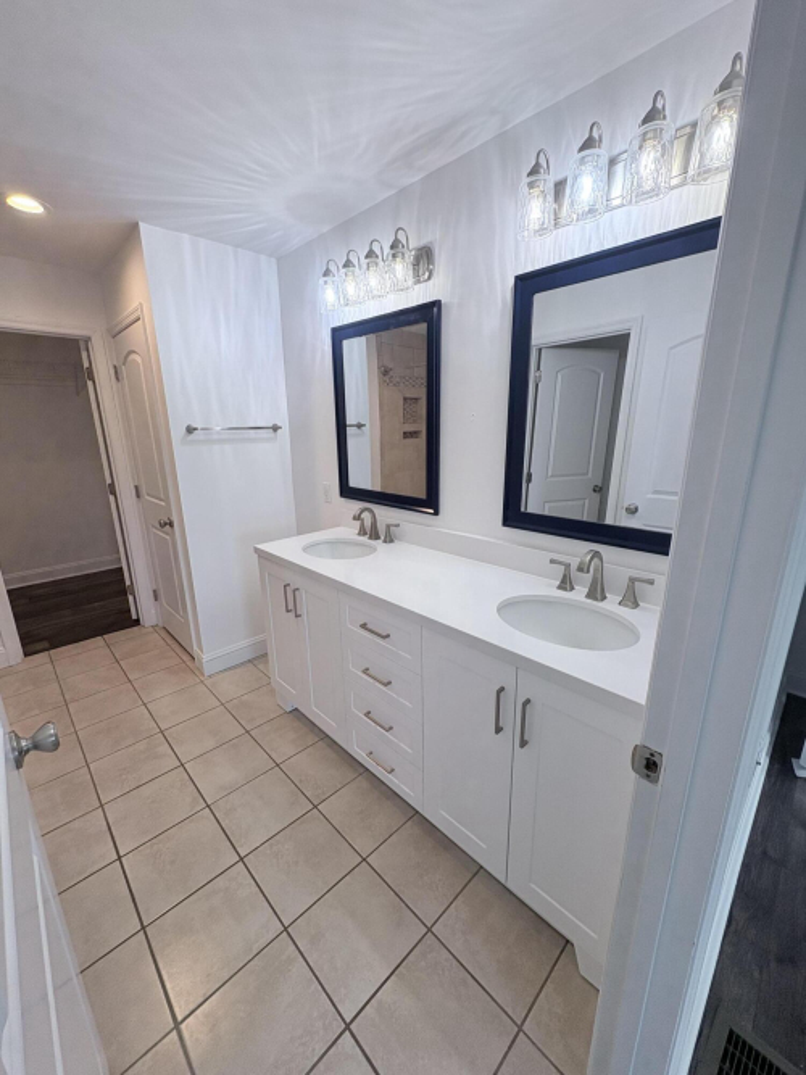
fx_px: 435
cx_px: 403
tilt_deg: -14.4
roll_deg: +1.4
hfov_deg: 85.7
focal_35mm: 14
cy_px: 538
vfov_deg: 102.1
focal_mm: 2.22
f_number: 2.2
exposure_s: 1/120
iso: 100
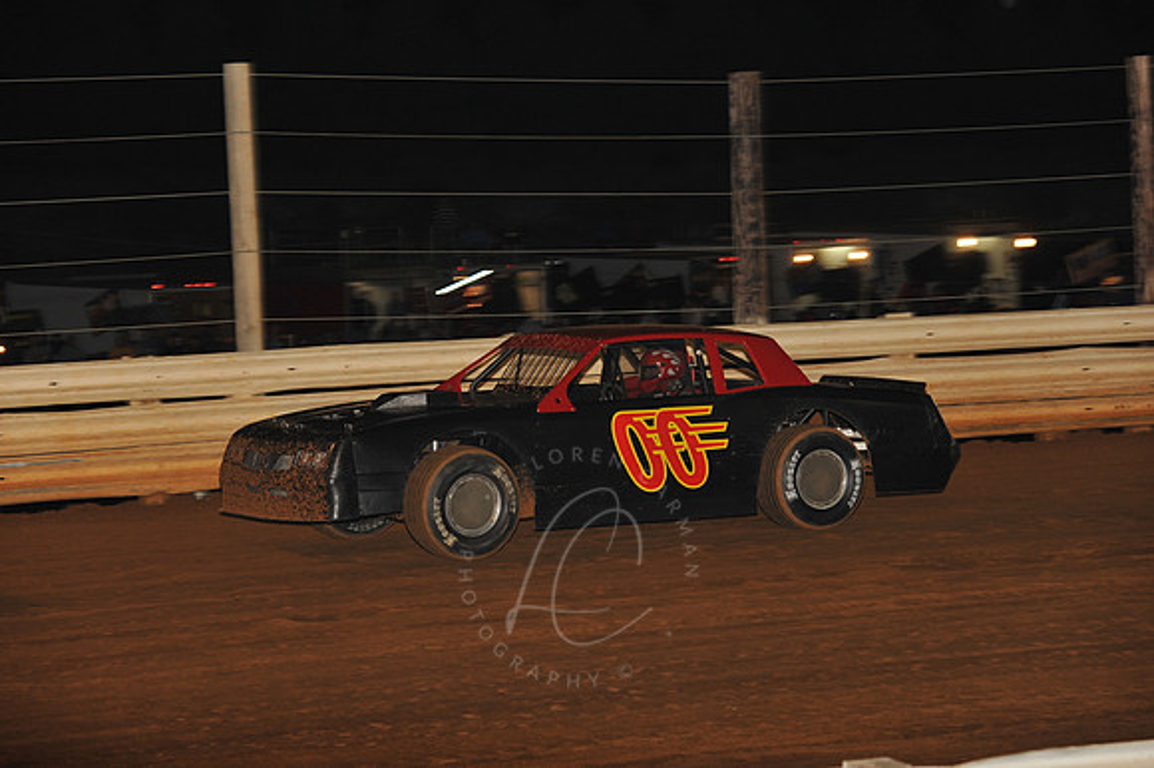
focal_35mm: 135
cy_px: 384
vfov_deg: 10.1
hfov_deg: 15.2
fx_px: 4325
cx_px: 577
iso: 1000
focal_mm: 135
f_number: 6.3
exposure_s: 1/320
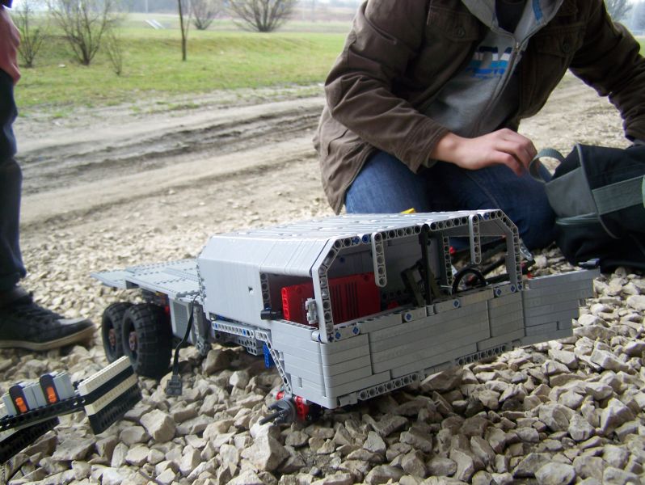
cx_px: 322
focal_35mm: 38
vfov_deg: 37.8
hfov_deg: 48.9
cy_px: 242
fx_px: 709
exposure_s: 1/160
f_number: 2.8
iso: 80
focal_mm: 6.3
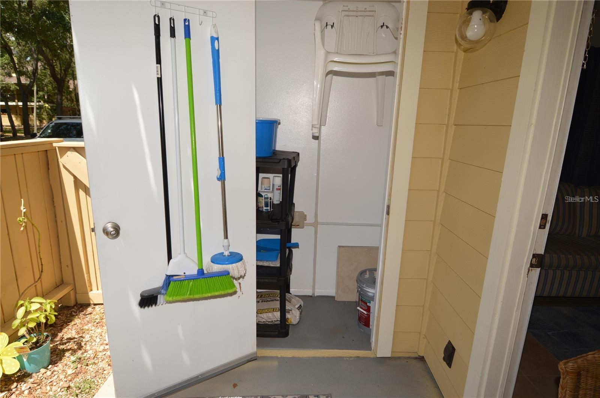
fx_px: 300
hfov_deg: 90.1
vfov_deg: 67.3
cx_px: 300
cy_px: 199
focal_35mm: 18
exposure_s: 1/160
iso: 100
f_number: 6.3
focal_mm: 12
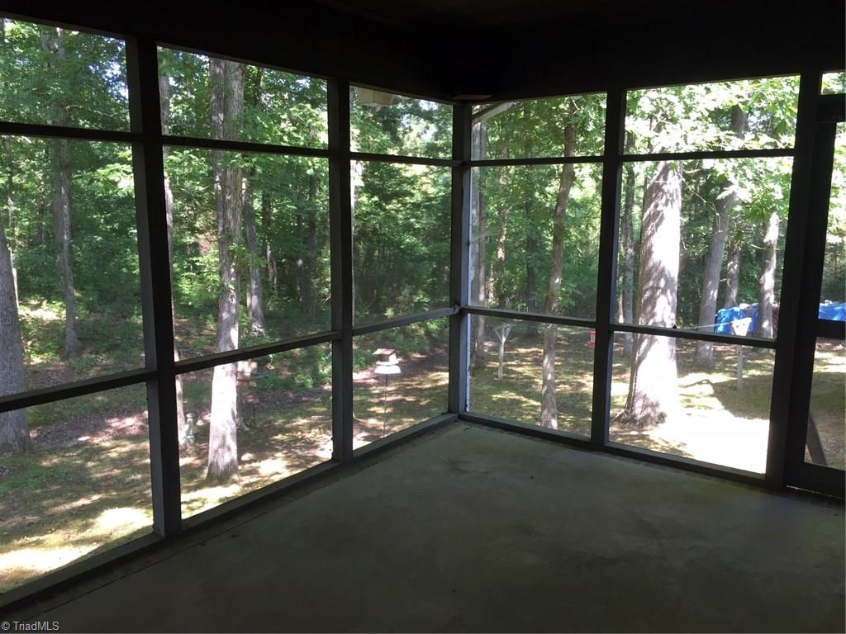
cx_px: 423
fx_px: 709
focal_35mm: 29
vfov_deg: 48.2
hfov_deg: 61.7
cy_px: 317
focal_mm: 4.15
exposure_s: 1/40
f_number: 2.2
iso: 32
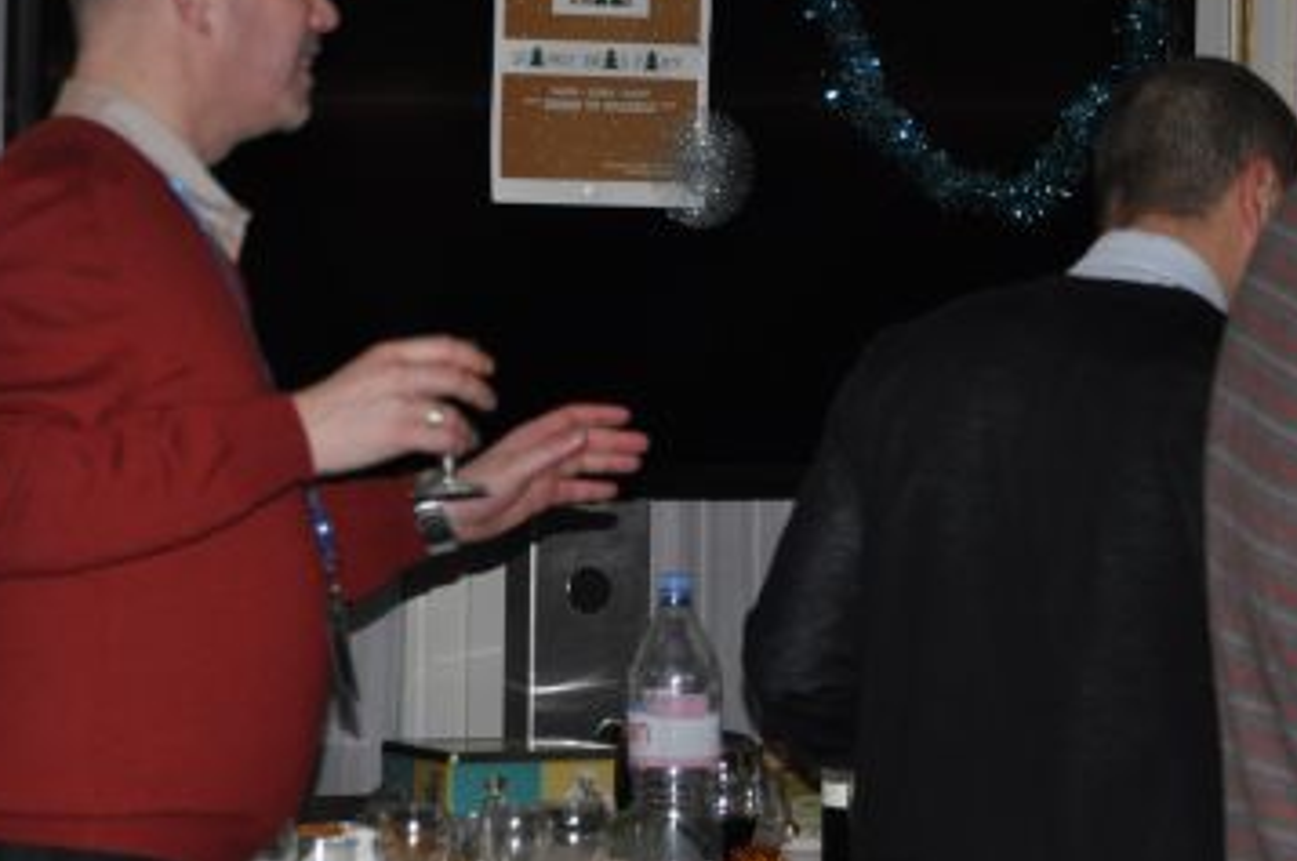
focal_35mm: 242
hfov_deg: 8.5
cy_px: 194
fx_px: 8707
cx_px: 589
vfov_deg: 5.7
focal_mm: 90
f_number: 5.3
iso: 800
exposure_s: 1/60
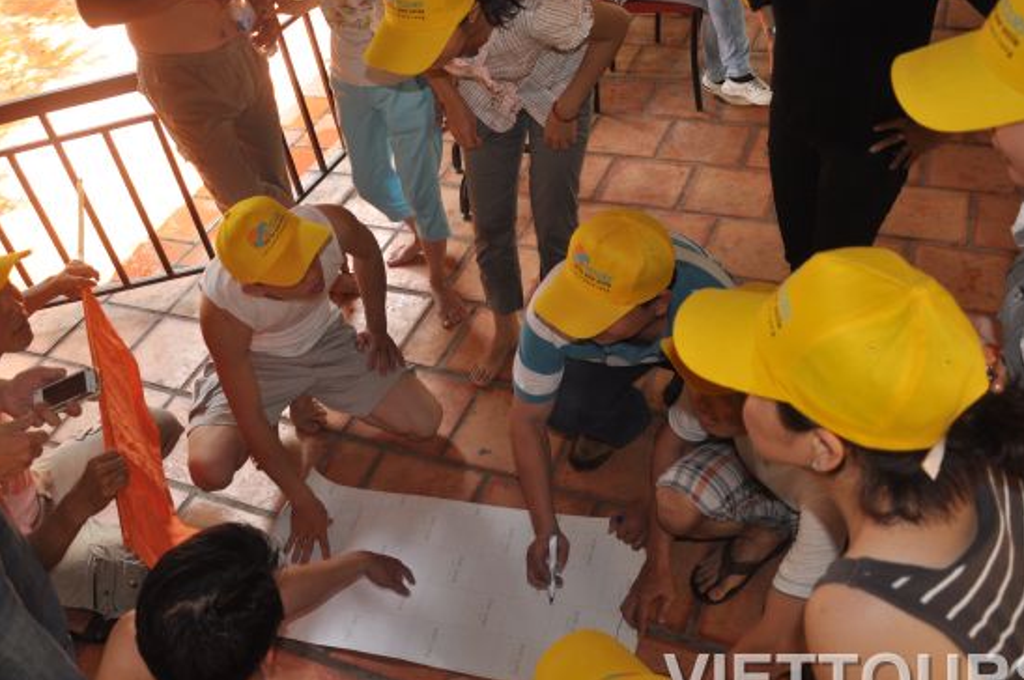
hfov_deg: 58.6
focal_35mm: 32
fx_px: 909
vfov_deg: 41.0
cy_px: 320
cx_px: 456
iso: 400
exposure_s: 1/125
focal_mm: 18
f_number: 3.5
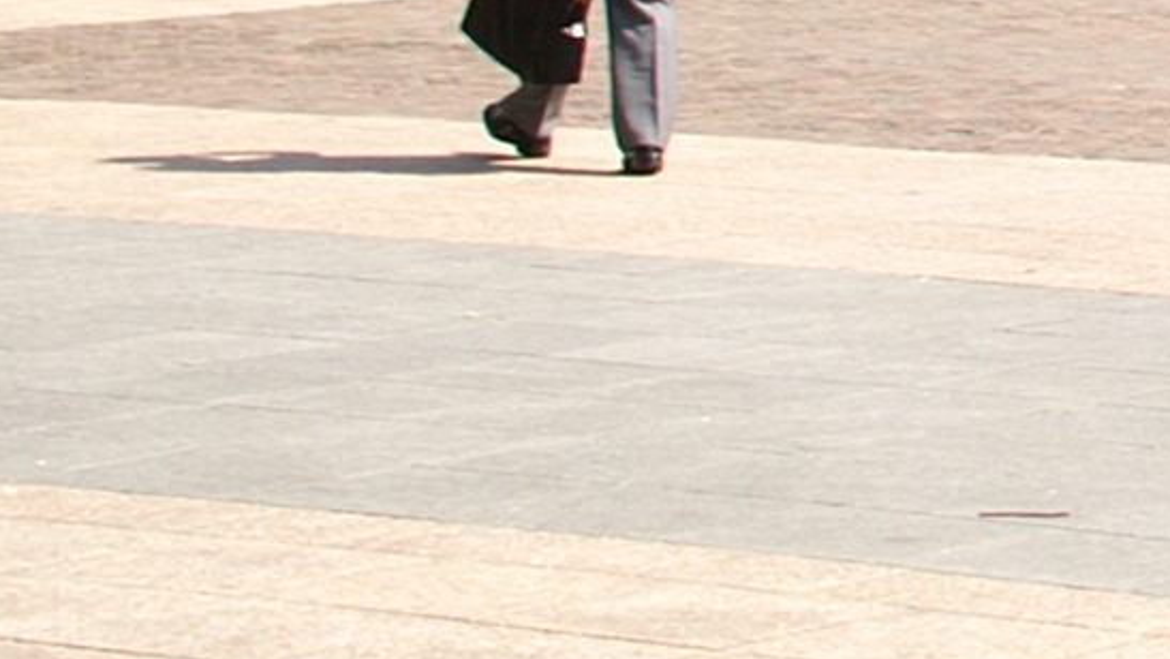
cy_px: -775
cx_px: 2687
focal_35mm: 190
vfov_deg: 6.2
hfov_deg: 10.1
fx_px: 5896
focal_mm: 22
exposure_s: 1/160
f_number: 8
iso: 100
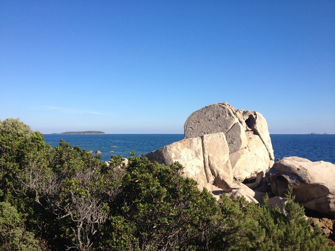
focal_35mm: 35
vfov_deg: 40.7
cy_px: 126
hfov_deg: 52.6
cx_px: 168
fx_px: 339
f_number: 2.4
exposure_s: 1/1727
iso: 64
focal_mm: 4.28
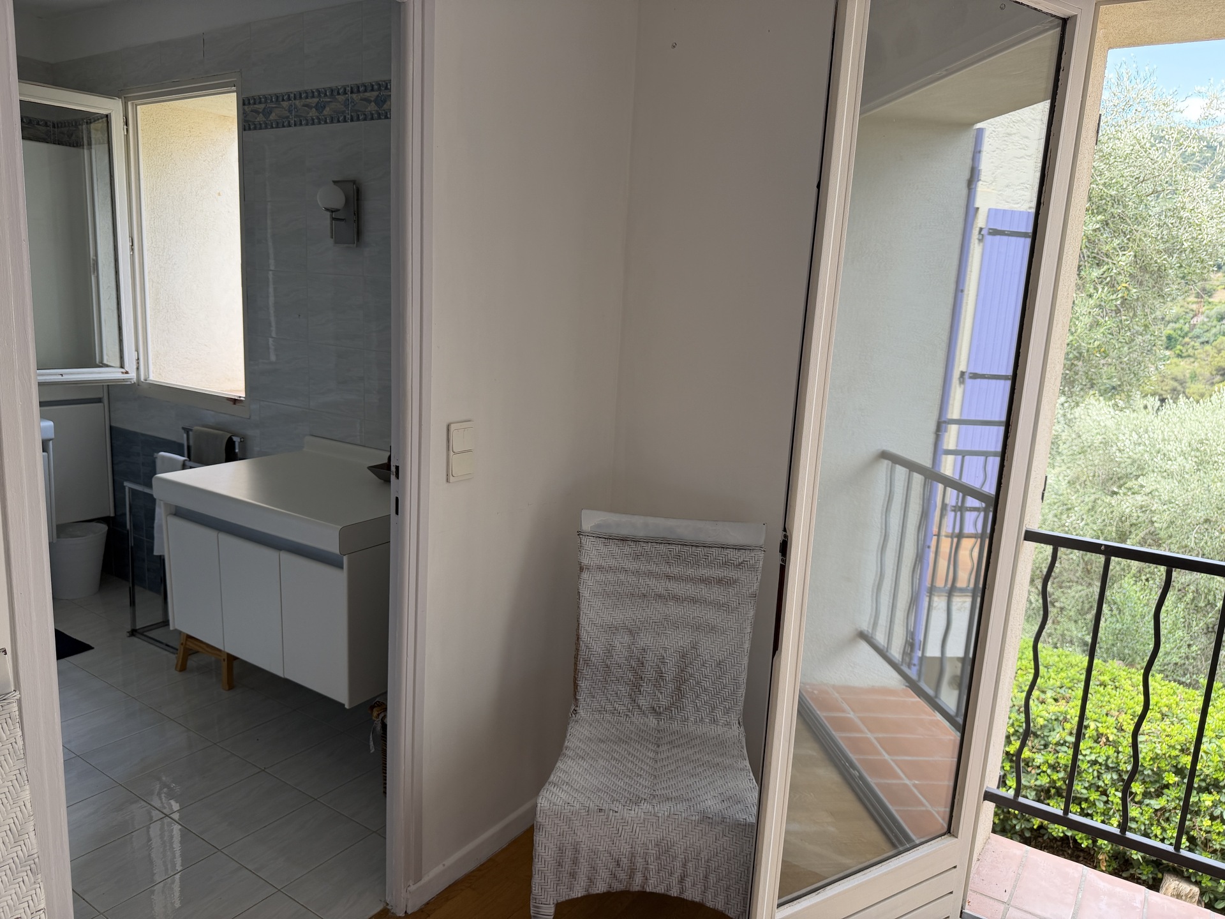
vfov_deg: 56.8
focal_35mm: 24
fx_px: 849
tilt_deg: -11.2
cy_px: 460
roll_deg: -3.7
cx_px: 612
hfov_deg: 71.6
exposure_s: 1/164
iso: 64
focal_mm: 6.76
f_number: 1.78
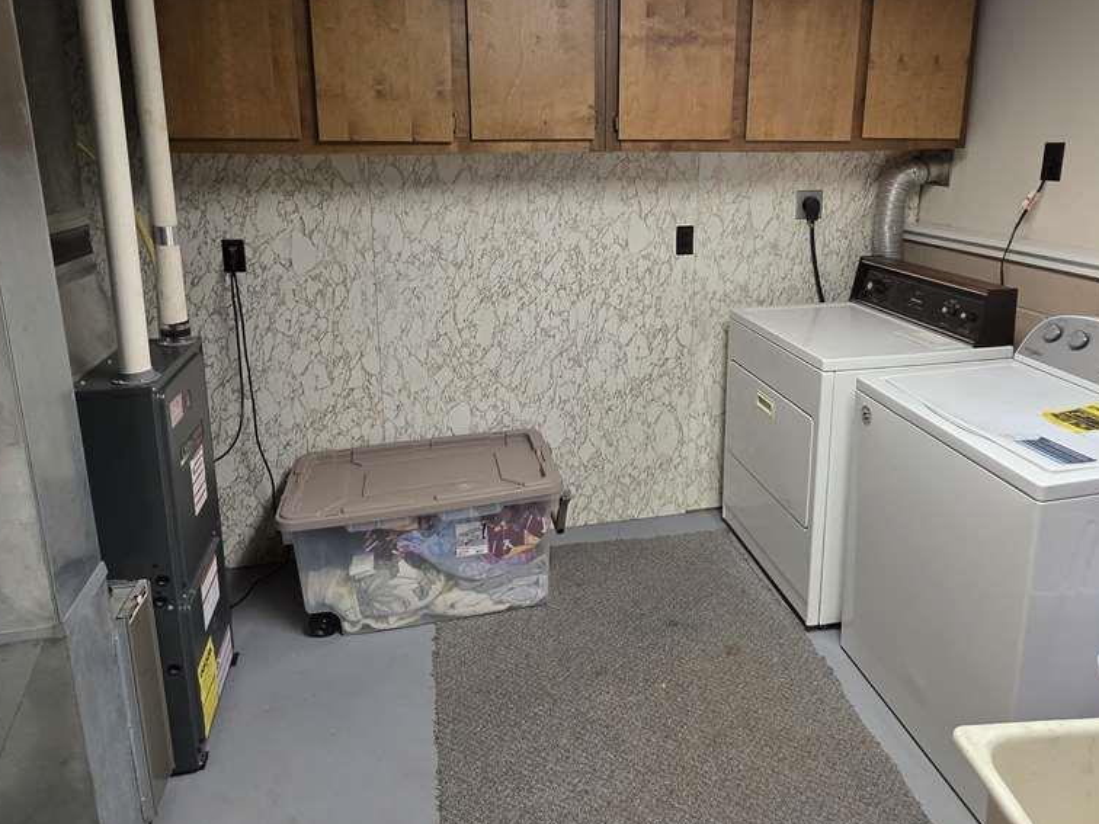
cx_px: 583
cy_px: 308
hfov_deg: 76.3
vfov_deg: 60.3
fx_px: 698
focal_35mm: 22
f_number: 1.9
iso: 200
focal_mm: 2.2
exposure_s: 1/60
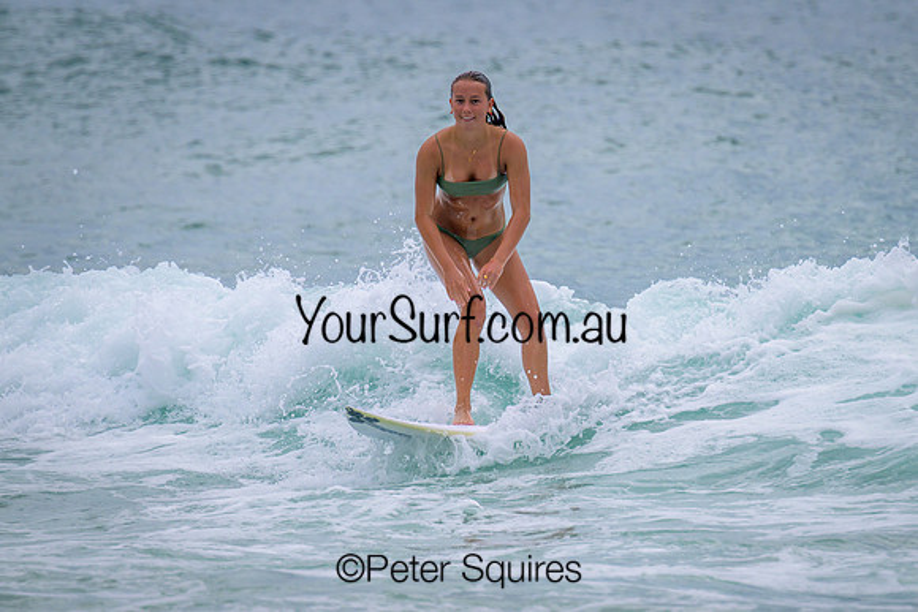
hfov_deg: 2.7
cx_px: 555
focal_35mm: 767
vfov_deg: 1.8
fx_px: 19574
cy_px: 269
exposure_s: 1/2000
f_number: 8
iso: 320
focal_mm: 560
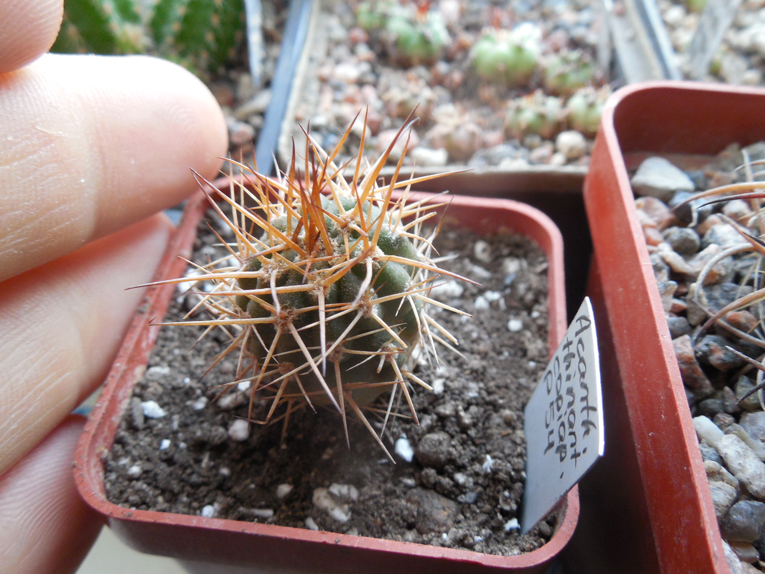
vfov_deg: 45.4
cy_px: 287
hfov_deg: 58.4
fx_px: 685
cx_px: 382
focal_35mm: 31
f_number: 3.6
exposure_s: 1/30
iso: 250
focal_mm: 5.6
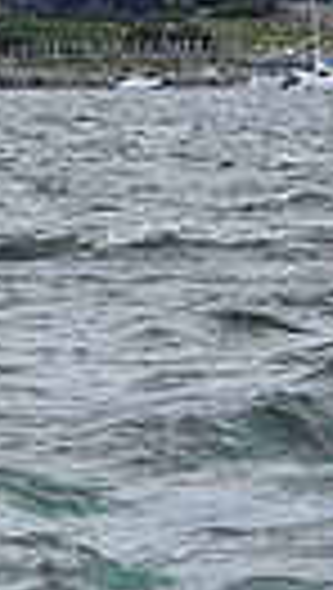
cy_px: -115
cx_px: -963
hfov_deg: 1.7
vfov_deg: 3.1
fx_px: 10875
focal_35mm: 695
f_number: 10
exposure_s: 1/1000
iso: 400
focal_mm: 150
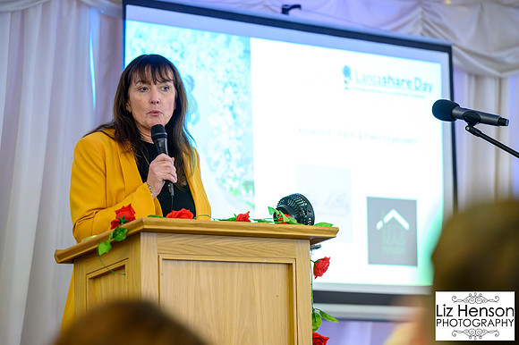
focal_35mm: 130
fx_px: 1873
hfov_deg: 15.8
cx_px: 260
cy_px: 172
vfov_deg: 10.5
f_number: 2.8
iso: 12800
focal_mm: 130
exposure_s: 1/200
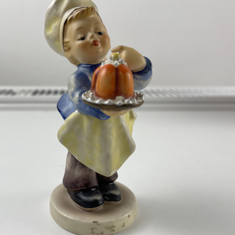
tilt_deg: -13.9
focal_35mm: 34
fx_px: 261
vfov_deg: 48.4
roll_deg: -1.2
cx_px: 87
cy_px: 107
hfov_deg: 48.0
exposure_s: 1/228
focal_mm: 5.1
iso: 32
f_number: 1.6
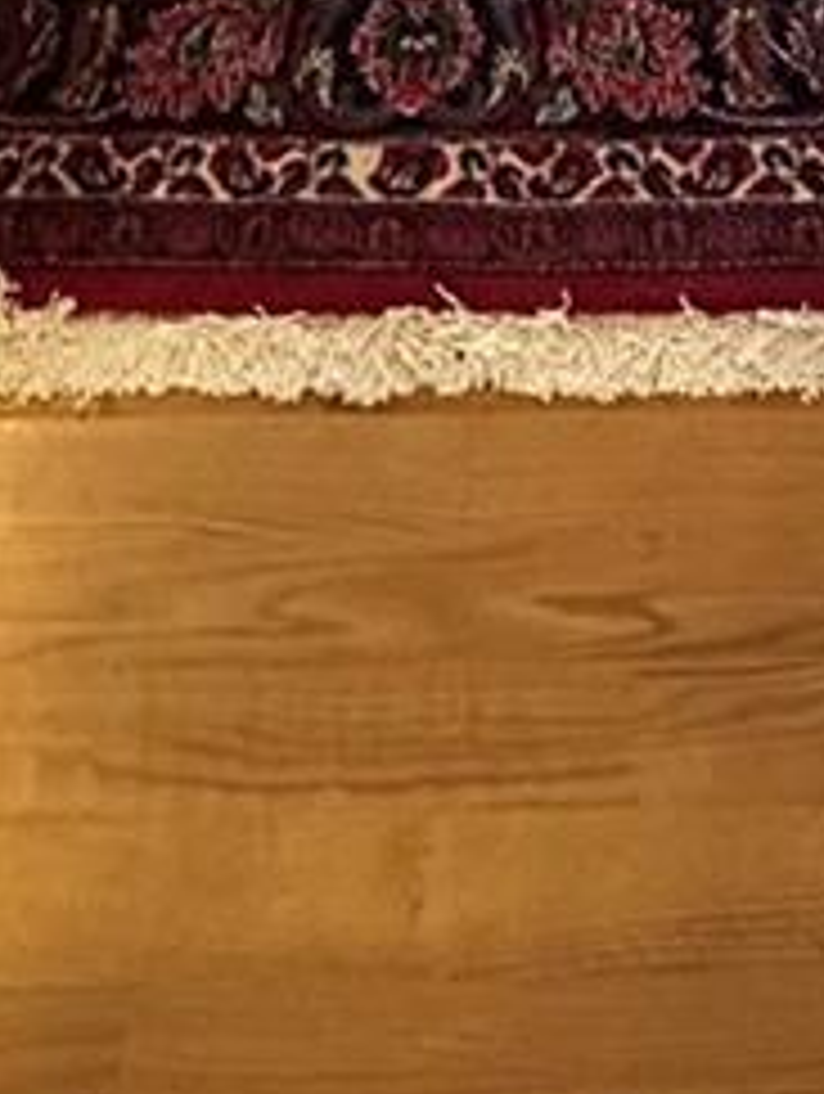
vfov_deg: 16.7
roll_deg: -1.5
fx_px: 2184
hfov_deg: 21.1
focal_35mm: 69
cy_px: -1324
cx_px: 648
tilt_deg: -9.8
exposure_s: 1/60
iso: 400
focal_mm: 2.22
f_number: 2.2
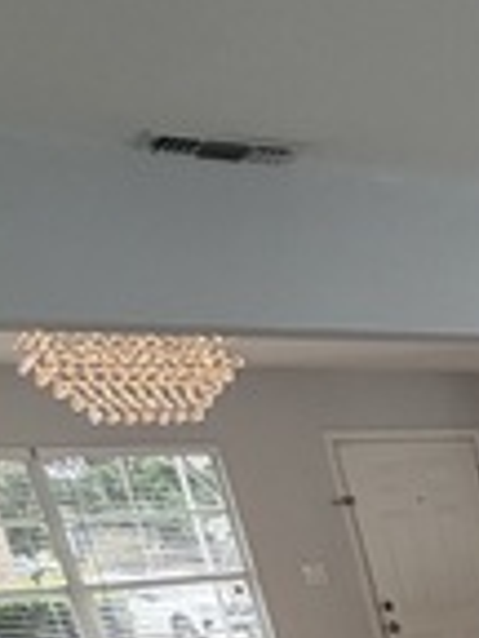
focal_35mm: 65
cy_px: 990
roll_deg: +4.2
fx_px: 1199
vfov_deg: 23.2
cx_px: 1016
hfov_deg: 16.2
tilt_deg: -22.8
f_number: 2.2
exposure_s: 1/121
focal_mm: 2.22
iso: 125
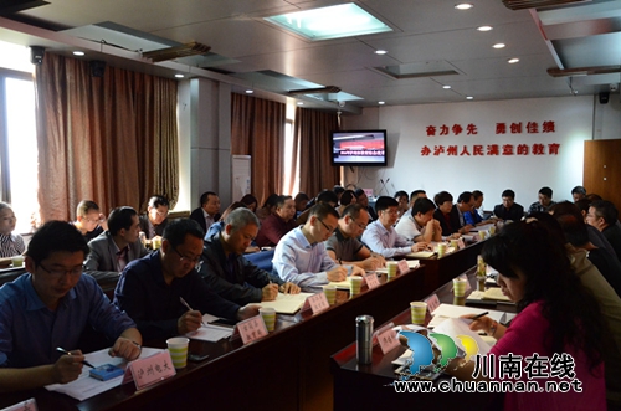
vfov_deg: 41.5
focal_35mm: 32
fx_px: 542
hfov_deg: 59.6
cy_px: 206
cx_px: 310
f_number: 6.3
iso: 3200
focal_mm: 21
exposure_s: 1/160
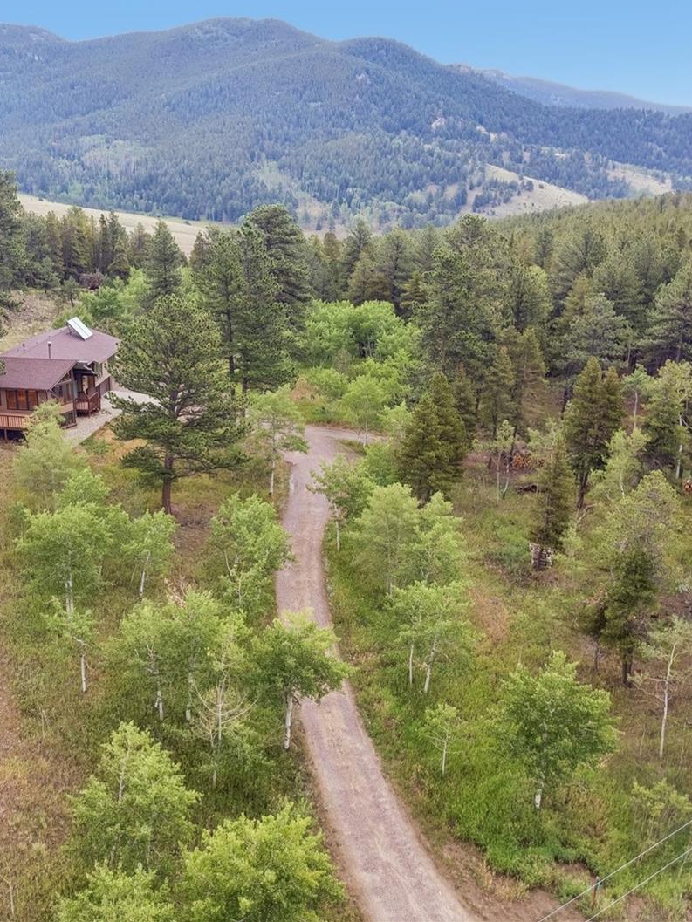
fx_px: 853
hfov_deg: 43.7
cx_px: 244
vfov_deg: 56.8
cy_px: 458
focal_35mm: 32
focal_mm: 8.4
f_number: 2.8
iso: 100
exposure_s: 1/15
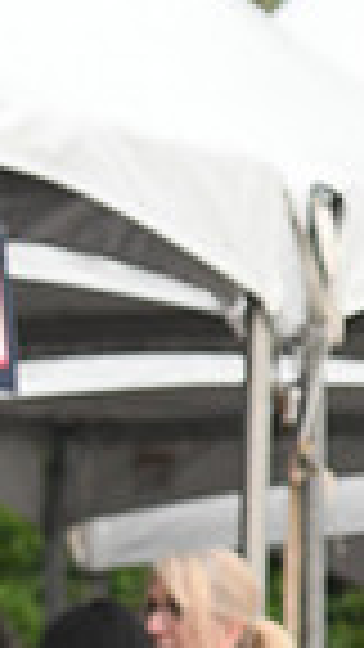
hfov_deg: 2.4
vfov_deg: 4.4
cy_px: 457
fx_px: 8476
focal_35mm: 494
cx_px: 1299
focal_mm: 78
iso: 2000
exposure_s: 1/320
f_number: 5
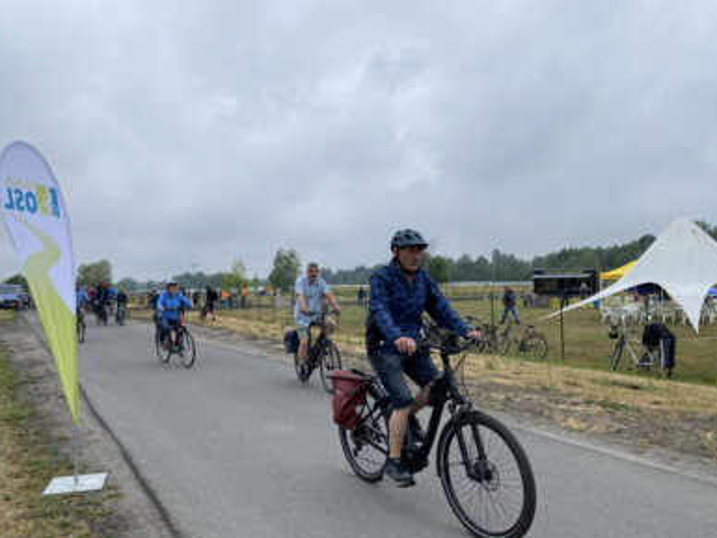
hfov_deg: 65.3
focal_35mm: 27
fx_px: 559
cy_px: 277
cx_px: 356
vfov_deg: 51.4
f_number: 1.8
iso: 32
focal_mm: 4.2
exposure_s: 1/1927
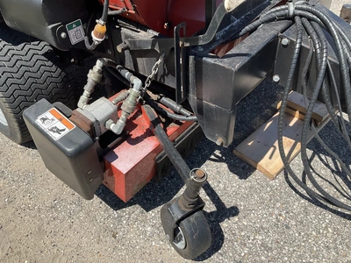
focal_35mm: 29
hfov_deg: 61.7
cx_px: 176
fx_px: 294
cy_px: 132
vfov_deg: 48.2
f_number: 1.8
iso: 25
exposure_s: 1/1121
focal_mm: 3
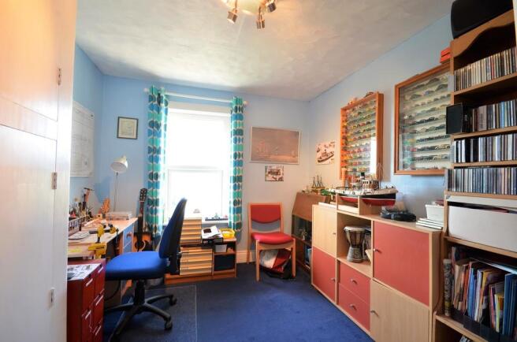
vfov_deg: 77.0
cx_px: 258
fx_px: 215
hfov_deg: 100.5
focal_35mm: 15
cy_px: 171
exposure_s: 1/5
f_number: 8
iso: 400
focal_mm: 10
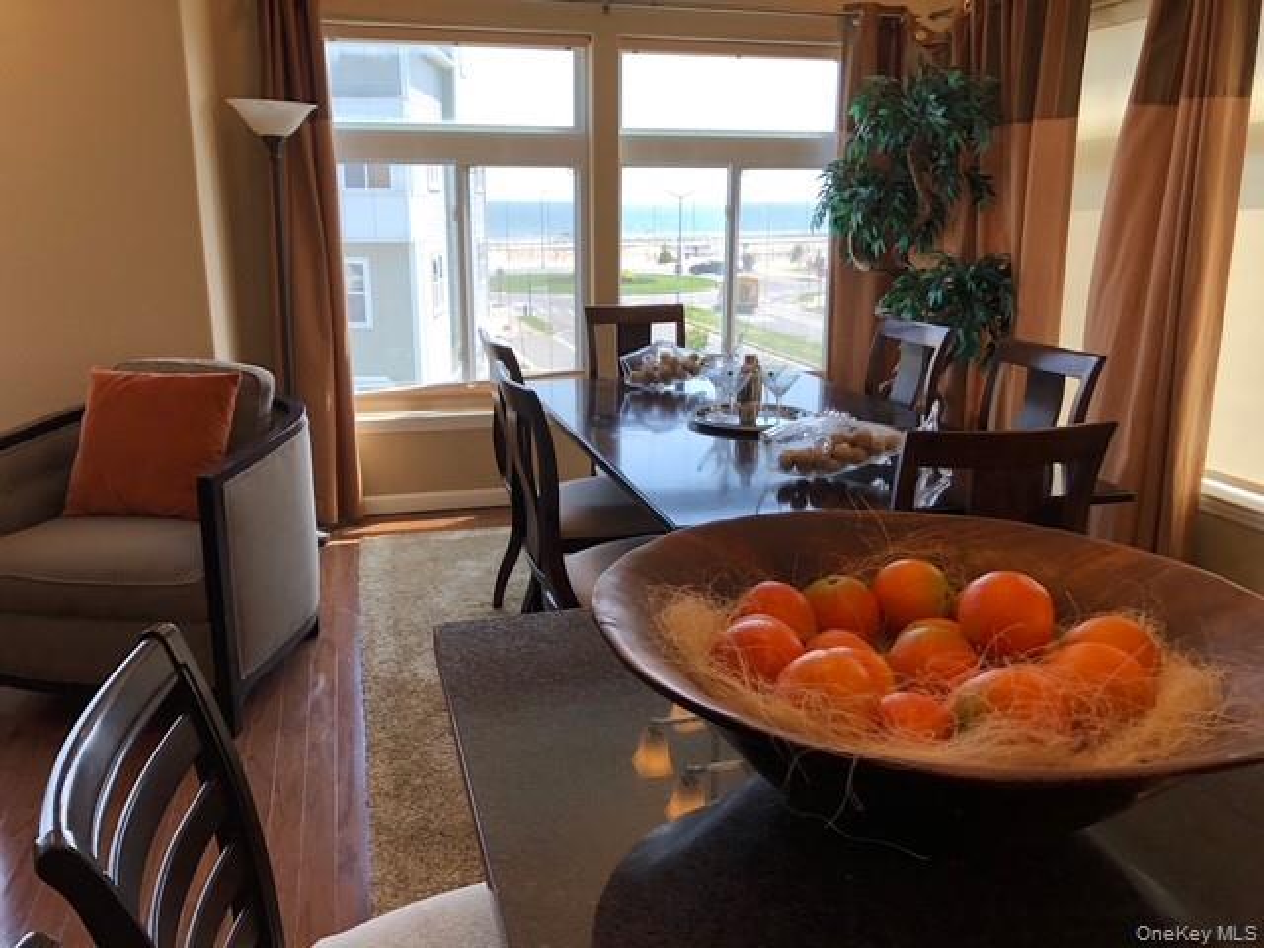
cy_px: 474
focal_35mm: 28
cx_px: 632
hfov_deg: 63.4
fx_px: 1022
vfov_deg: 49.7
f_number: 1.8
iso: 32
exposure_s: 1/120
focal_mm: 4
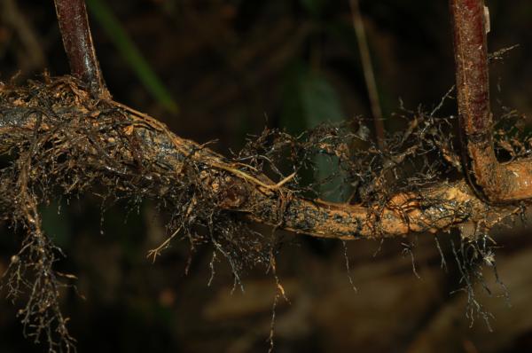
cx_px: 266
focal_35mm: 90
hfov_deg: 22.7
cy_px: 176
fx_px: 1328
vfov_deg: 15.1
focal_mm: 60
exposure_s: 1/60
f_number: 14
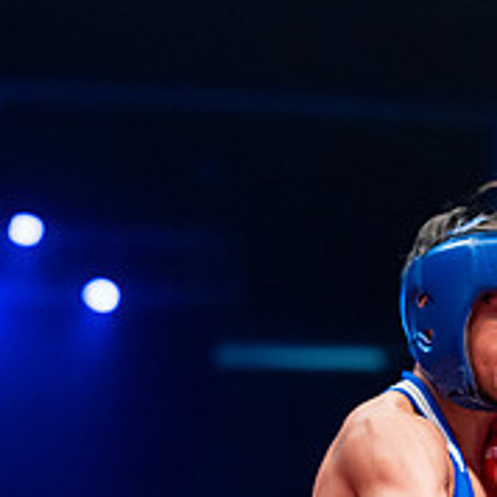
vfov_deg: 8.8
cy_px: 401
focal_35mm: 199
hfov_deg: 8.6
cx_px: 737
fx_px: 3232
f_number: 2.5
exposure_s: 1/1000
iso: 3200
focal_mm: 72
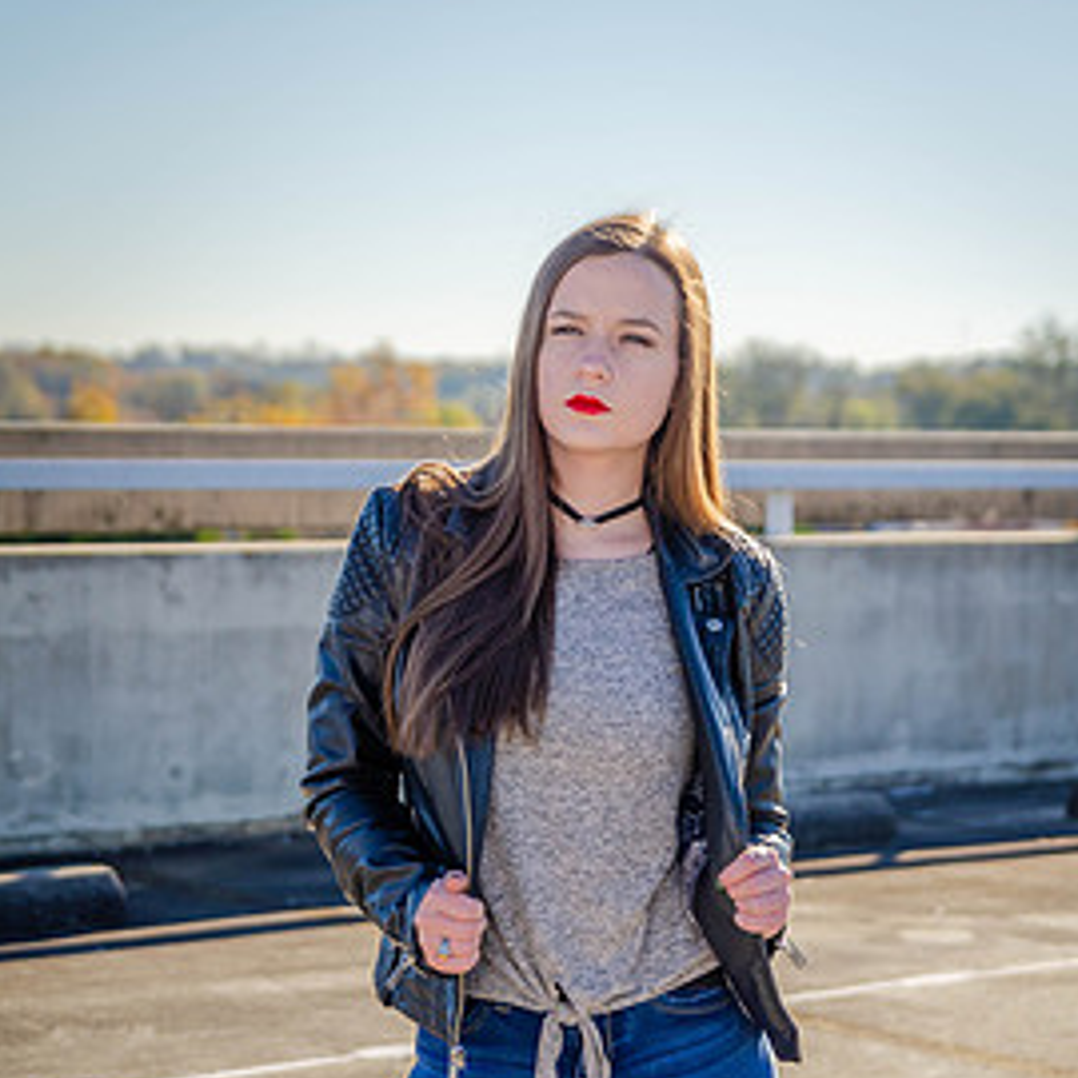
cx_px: 591
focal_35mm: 106
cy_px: 850
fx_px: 3735
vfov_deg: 16.3
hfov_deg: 16.4
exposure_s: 1/2000
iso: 100
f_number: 2.8
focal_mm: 50
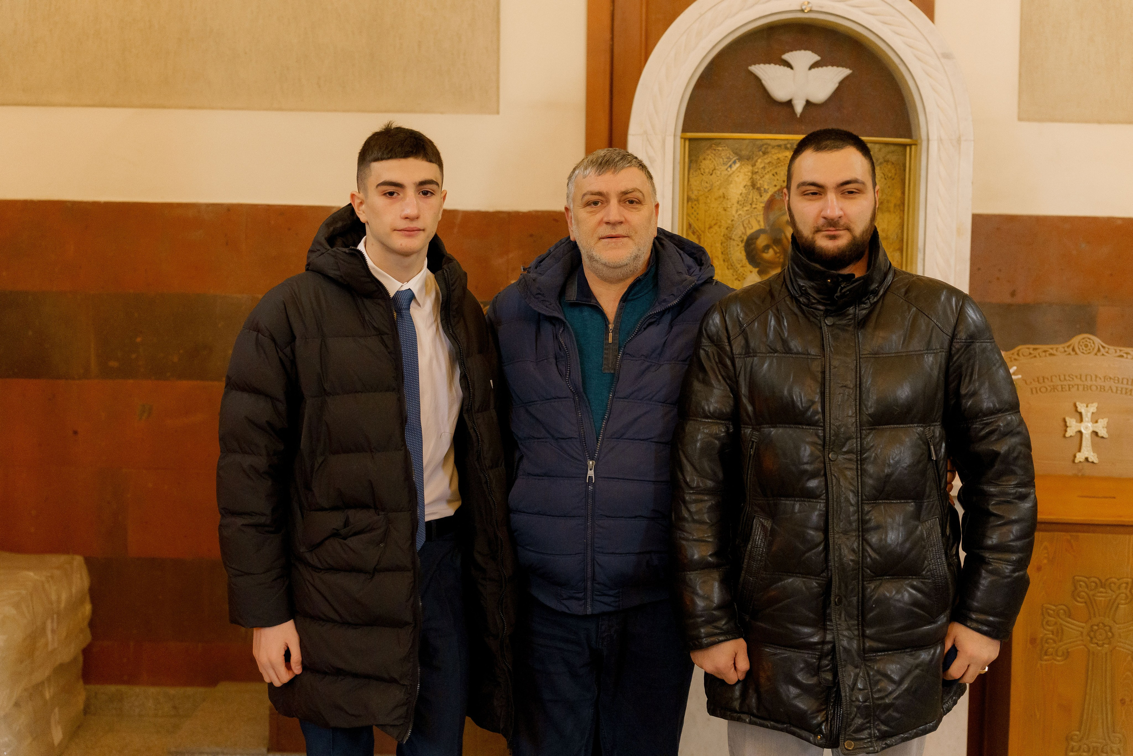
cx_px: 566
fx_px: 1511
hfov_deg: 41.1
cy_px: 378
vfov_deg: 28.1
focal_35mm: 48
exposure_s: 1/250
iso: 5000
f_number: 3.2
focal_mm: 48
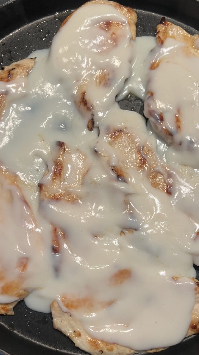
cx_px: 115
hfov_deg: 35.6
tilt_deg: -78.5
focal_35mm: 33
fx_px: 310
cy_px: 189
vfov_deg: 59.4
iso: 100
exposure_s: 1/50
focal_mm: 5.7
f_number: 1.5
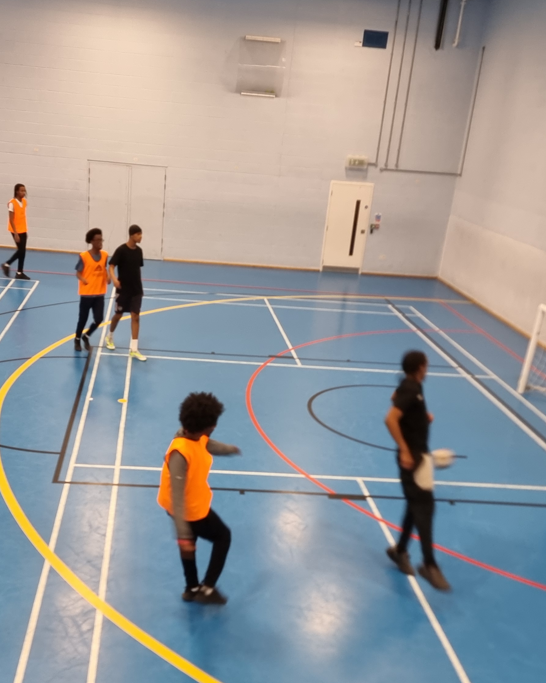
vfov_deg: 43.6
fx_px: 848
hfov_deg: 35.5
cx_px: 210
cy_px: 411
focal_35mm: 42
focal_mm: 6.7
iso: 250
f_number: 1.8
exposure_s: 1/60
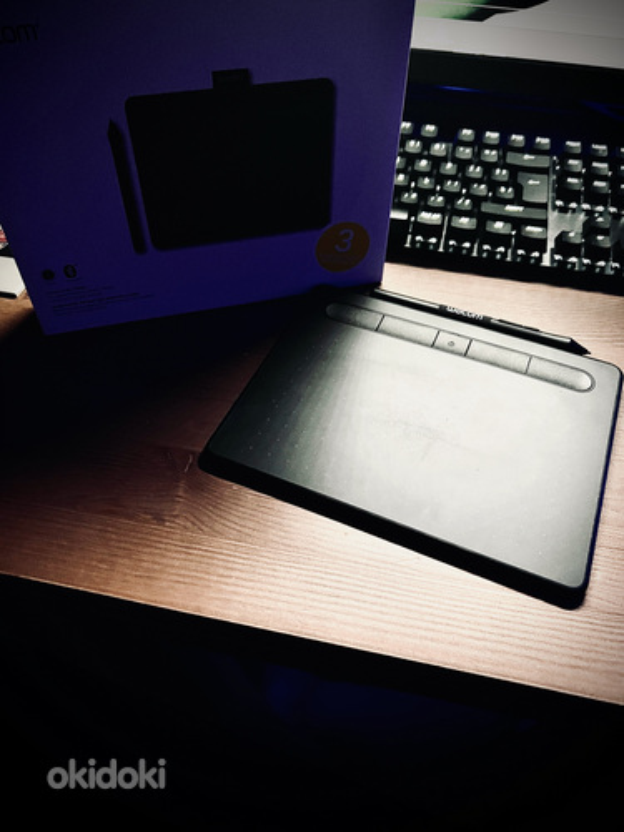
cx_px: 312
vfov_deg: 67.3
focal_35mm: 26
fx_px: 625
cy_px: 416
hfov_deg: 53.1
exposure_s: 1/60
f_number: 1.5
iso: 500
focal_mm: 5.7
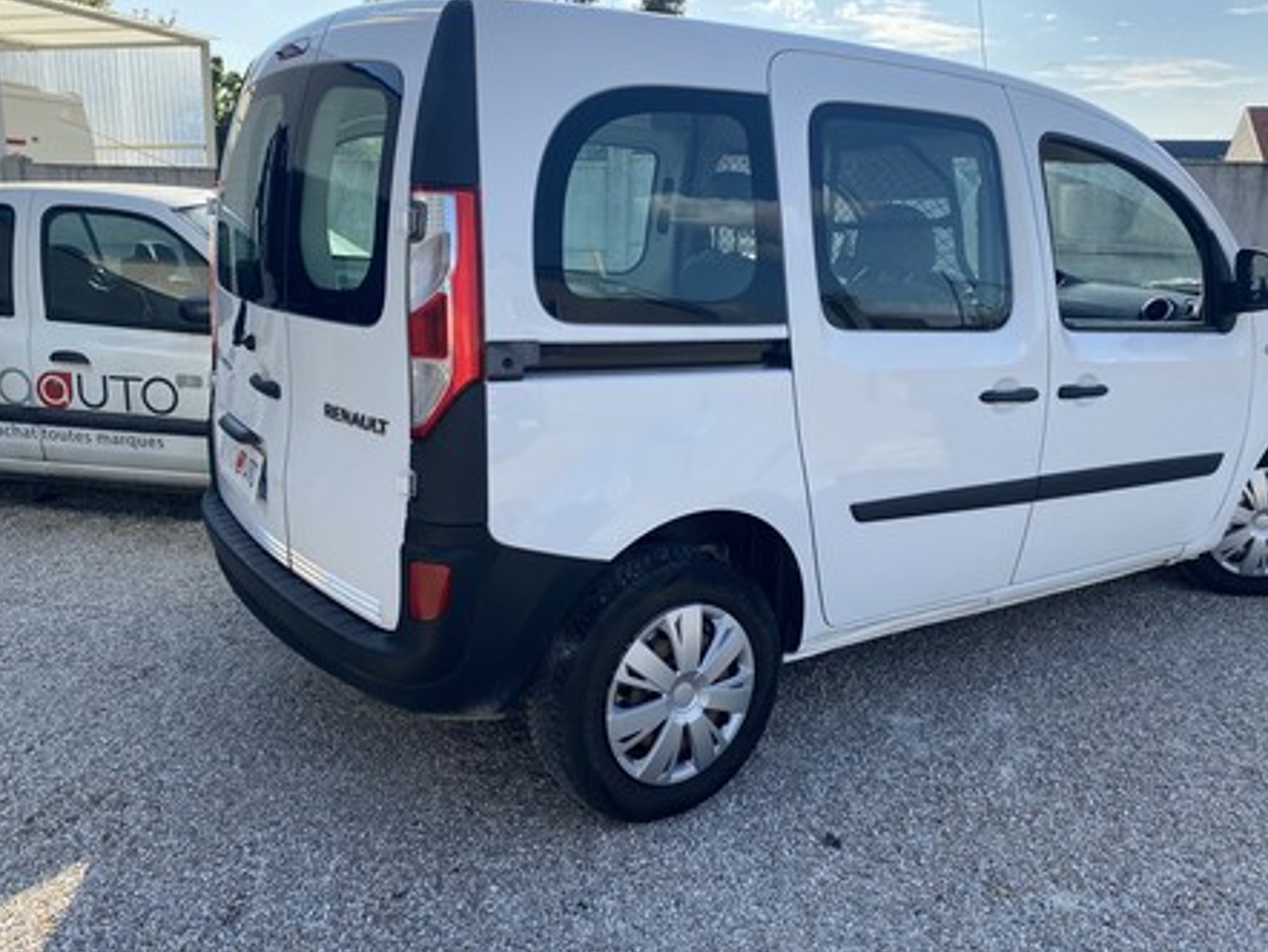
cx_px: 654
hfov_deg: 59.9
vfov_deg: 46.8
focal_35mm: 30
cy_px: 452
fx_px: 1100
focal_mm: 4.25
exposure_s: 1/1524
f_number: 1.8
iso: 32
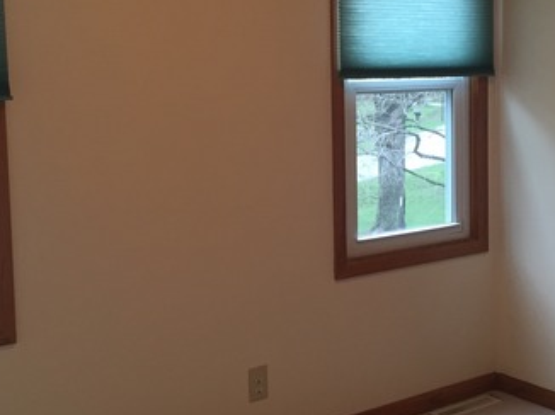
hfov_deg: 33.6
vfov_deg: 25.5
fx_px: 913
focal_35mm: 57
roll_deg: +0.9
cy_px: 148
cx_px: 354
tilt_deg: -5.2
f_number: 2.2
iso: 40
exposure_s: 1/30
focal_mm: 4.15
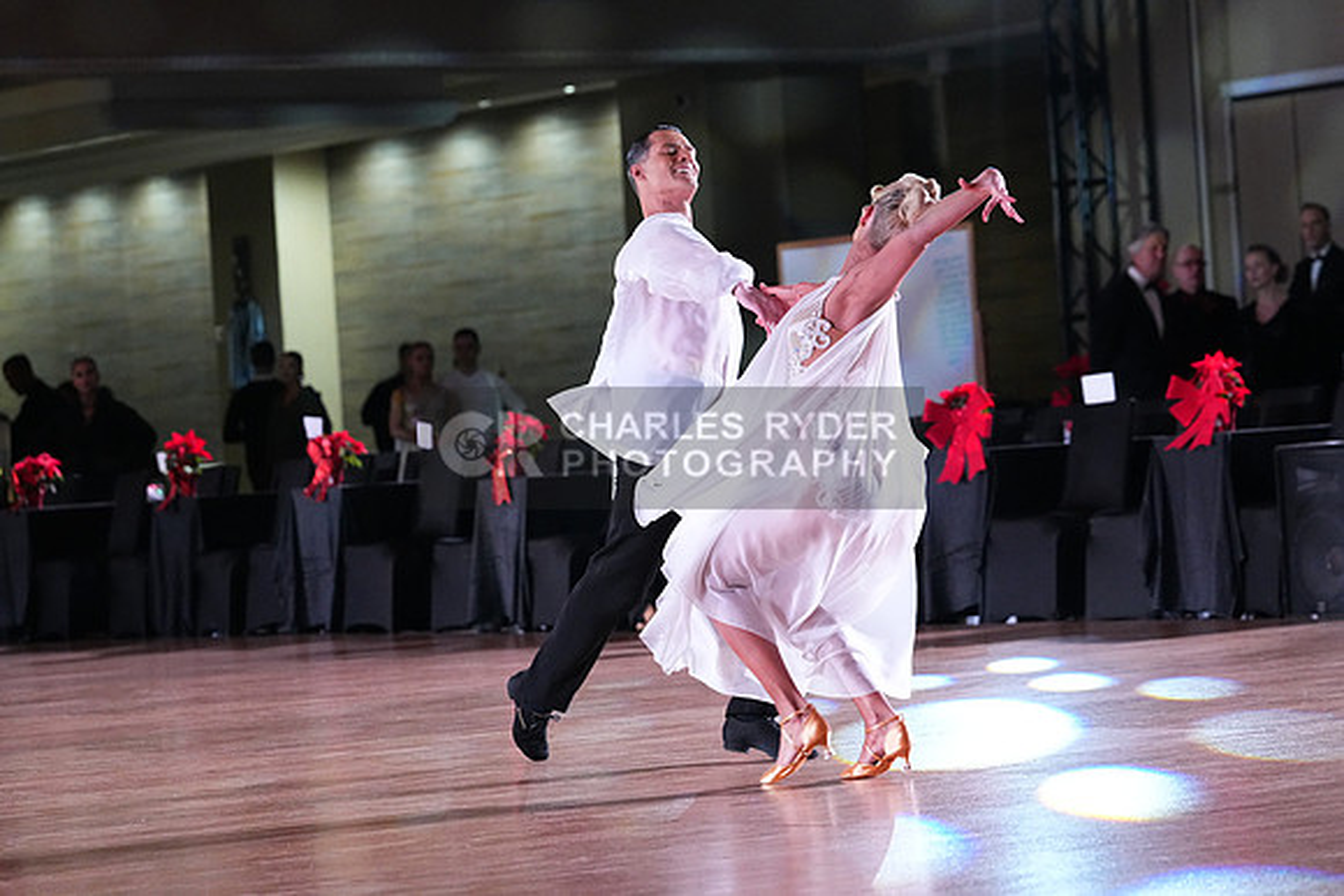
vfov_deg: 10.2
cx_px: 672
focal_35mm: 135
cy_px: 448
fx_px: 5041
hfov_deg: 15.2
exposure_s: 1/400
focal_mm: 135
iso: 8000
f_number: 5
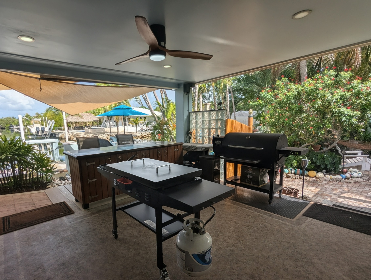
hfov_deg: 94.4
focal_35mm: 16
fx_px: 172
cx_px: 186
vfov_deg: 78.2
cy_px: 140
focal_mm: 2.35
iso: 54
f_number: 2.2
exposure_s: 1/1587
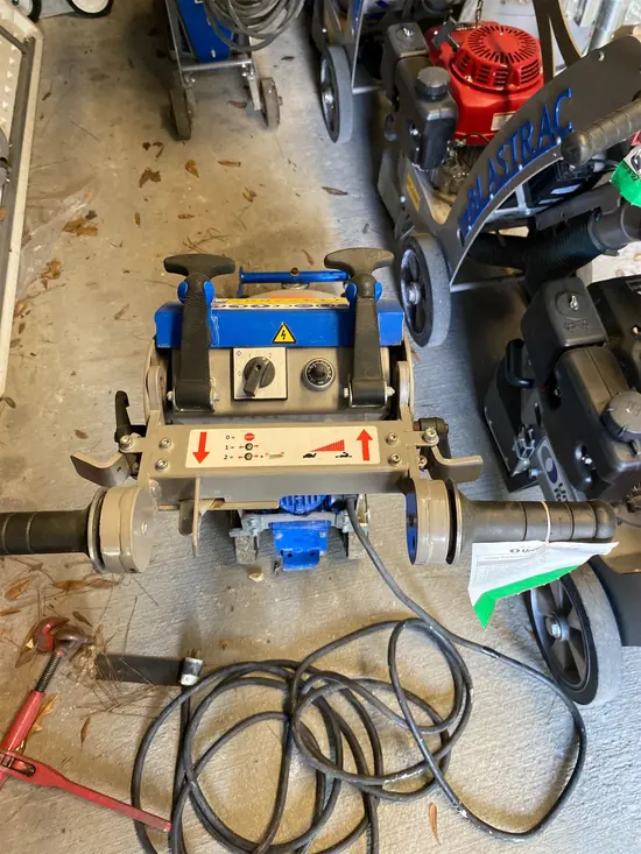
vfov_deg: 67.3
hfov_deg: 53.1
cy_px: 427
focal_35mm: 26
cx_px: 320
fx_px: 642
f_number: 1.8
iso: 320
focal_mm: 4.25
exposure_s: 1/60
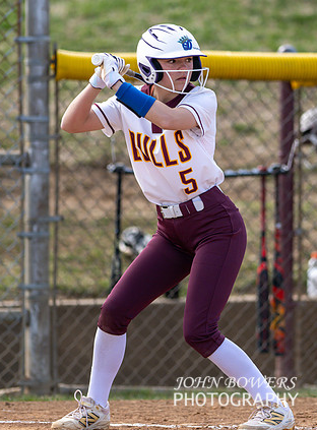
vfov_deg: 3.4
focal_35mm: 580
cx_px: 200
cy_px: 164
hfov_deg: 2.5
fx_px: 7158
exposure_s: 1/3200
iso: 450
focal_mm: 300
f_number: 2.8
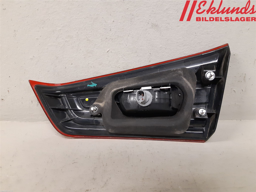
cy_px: 96
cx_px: 128
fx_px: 192
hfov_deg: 67.3
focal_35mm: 26
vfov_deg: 53.1
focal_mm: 3.93
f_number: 1.7
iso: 320
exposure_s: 1/50
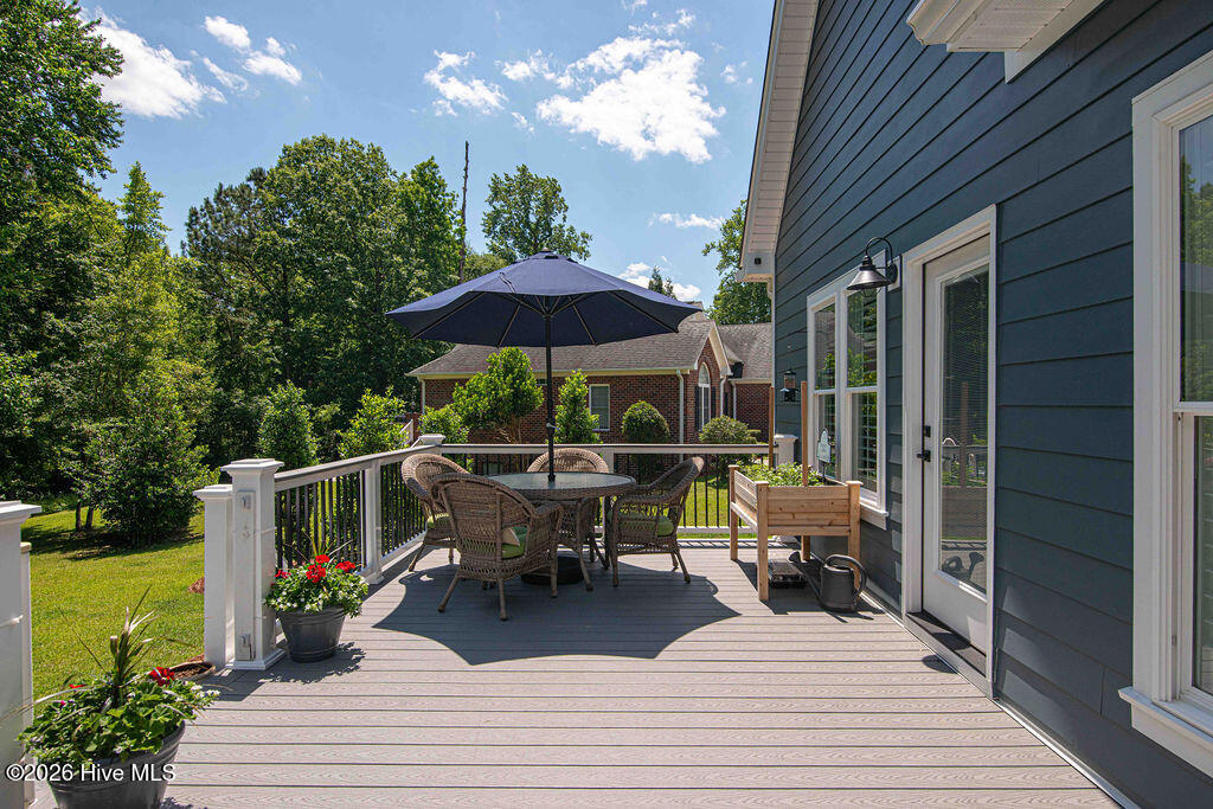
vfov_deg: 60.6
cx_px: 617
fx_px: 692
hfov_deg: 82.4
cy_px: 406
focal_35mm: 21
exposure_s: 1/1000
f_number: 8
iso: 320
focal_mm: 20
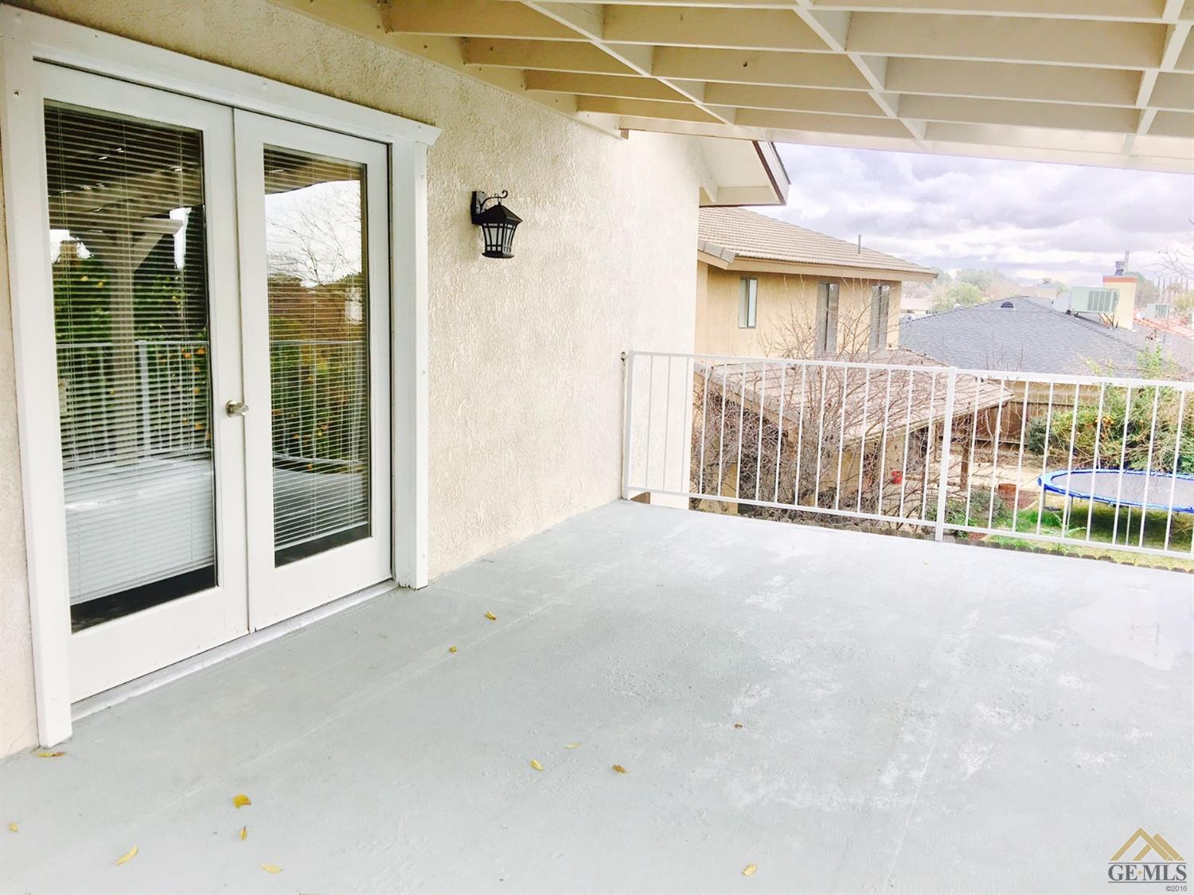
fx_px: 1000
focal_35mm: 29
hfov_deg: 61.7
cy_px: 448
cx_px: 597
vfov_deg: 48.2
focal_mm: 4.15
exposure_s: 1/132
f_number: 2.2
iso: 25
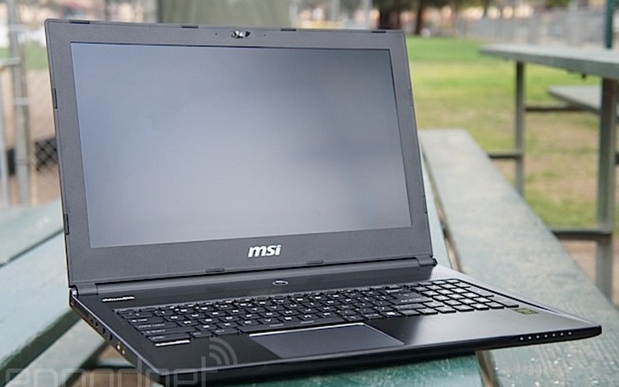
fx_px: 1046
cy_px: 202
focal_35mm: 62
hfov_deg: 33.0
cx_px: 310
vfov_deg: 21.0
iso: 1000
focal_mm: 40
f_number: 4.5
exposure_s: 1/1250
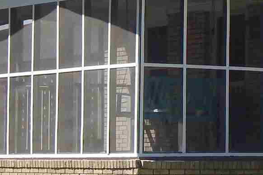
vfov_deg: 6.6
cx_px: 405
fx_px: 1526
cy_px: 114
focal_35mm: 209
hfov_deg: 9.5
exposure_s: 1/800
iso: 125
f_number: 3.4
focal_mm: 6.8
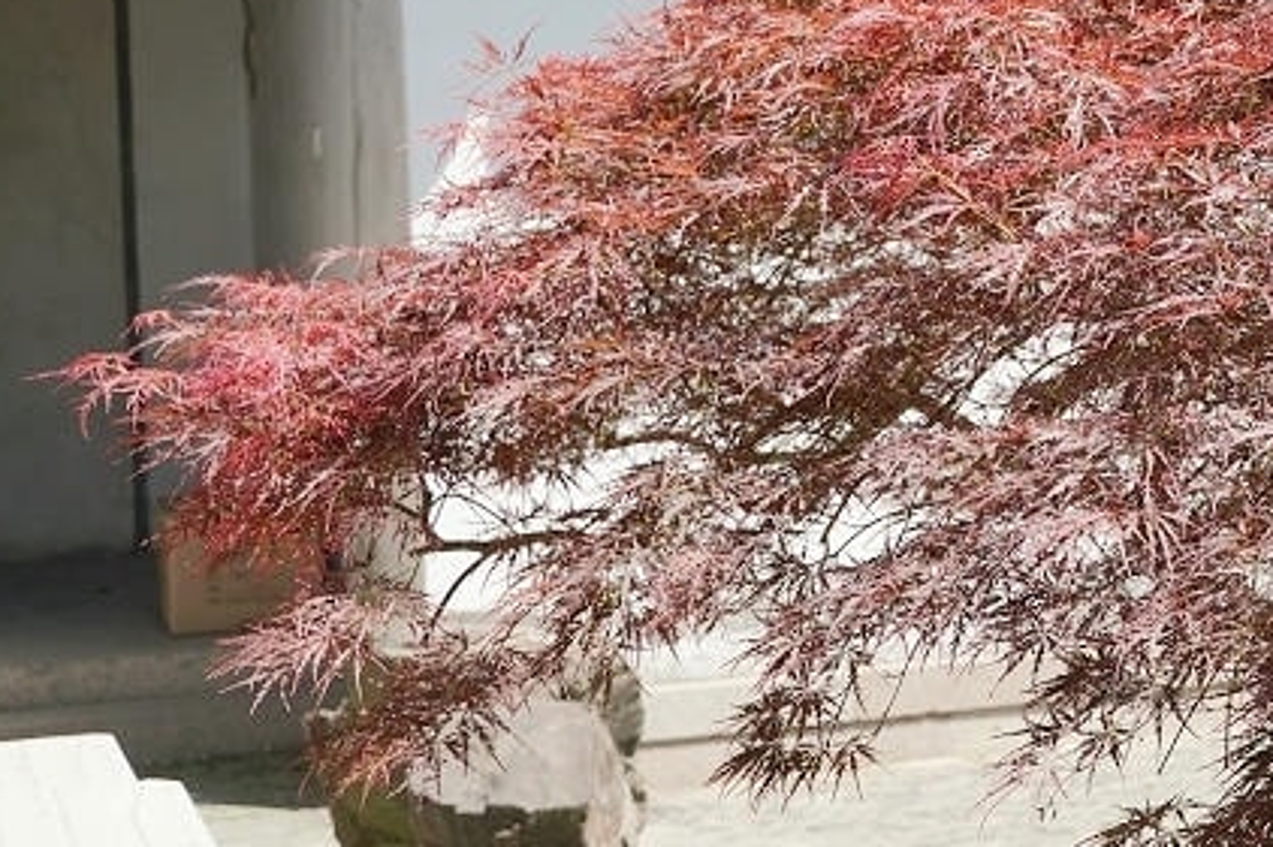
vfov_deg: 15.0
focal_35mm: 91
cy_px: 292
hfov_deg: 20.0
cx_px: 1771
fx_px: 3216
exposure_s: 1/200
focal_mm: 32
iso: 100
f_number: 4.5
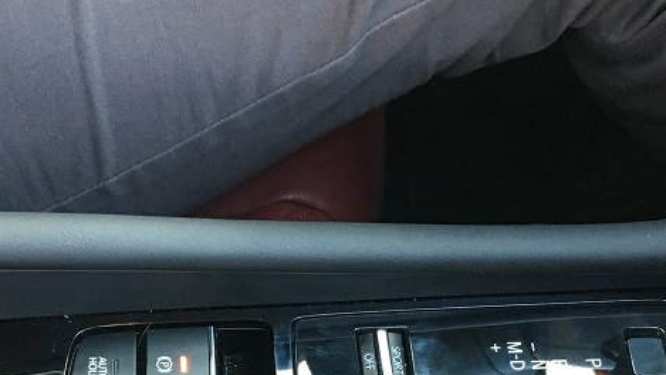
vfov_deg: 16.3
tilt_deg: -64.8
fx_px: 1219
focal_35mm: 69
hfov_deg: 30.5
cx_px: 268
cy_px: 517
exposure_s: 1/33
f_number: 2.2
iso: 160
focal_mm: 4.15
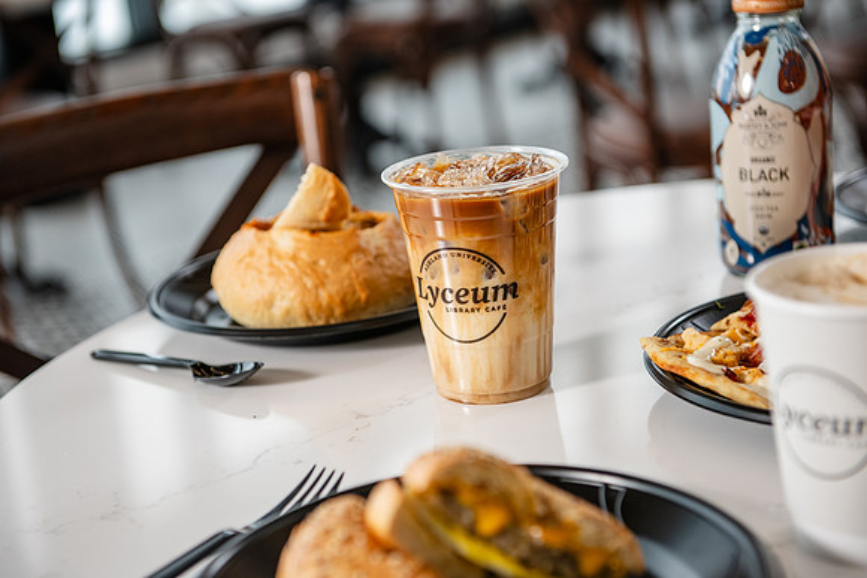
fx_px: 1686
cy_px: 289
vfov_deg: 19.5
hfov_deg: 28.8
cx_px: 434
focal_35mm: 70
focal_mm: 70
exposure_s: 1/200
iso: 640
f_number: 4
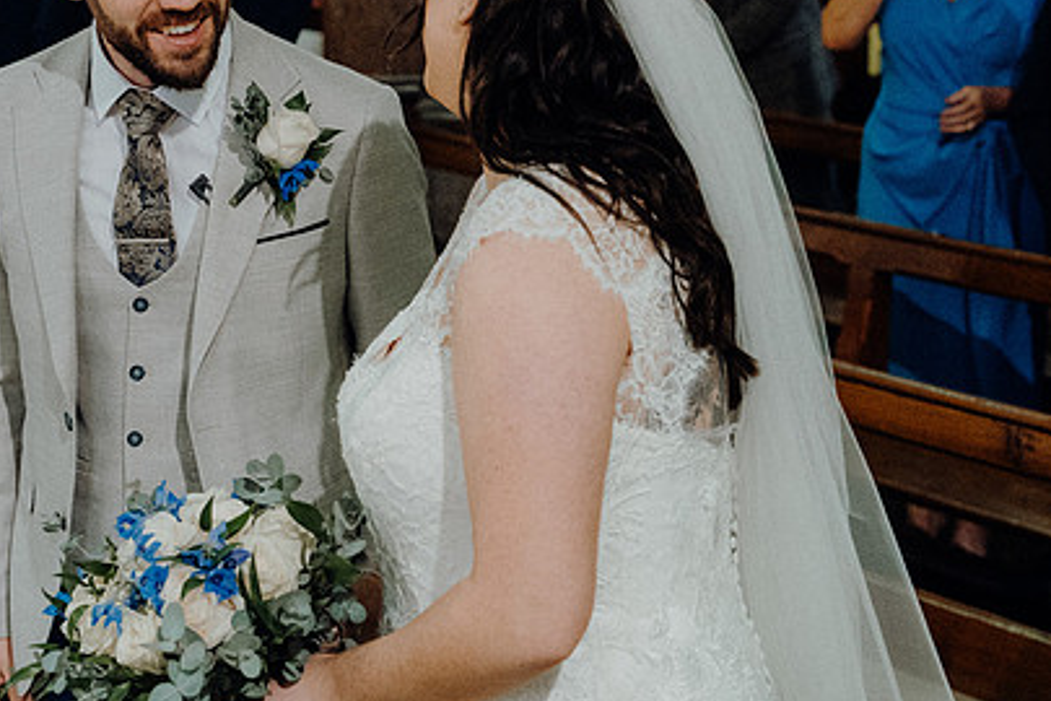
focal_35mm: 96
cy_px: 235
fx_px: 2802
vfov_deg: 14.2
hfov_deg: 21.1
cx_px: 306
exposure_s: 1/200
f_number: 3.5
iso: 5000
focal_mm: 45
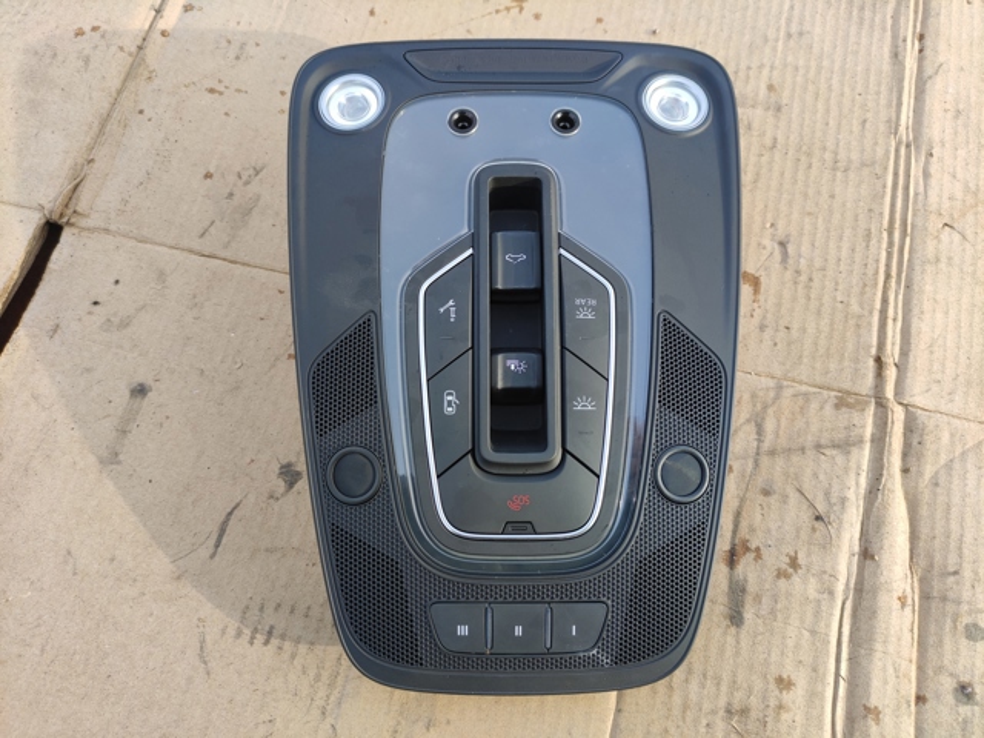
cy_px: 369
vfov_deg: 54.9
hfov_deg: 69.4
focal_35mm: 25
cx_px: 492
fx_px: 711
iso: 50
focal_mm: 5.43
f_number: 1.89
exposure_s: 1/279
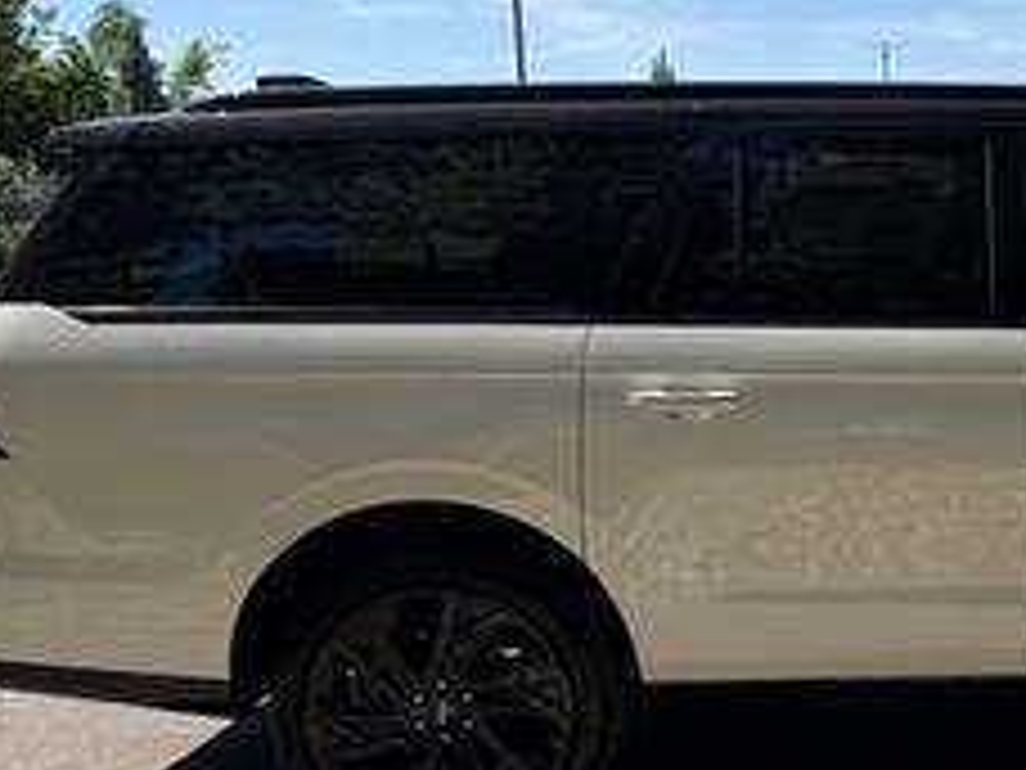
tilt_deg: -3.5
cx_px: 963
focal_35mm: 53
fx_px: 1571
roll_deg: +1.2
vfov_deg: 27.5
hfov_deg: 33.8
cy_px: 410
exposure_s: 1/3953
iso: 80
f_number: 1.78
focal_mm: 6.76
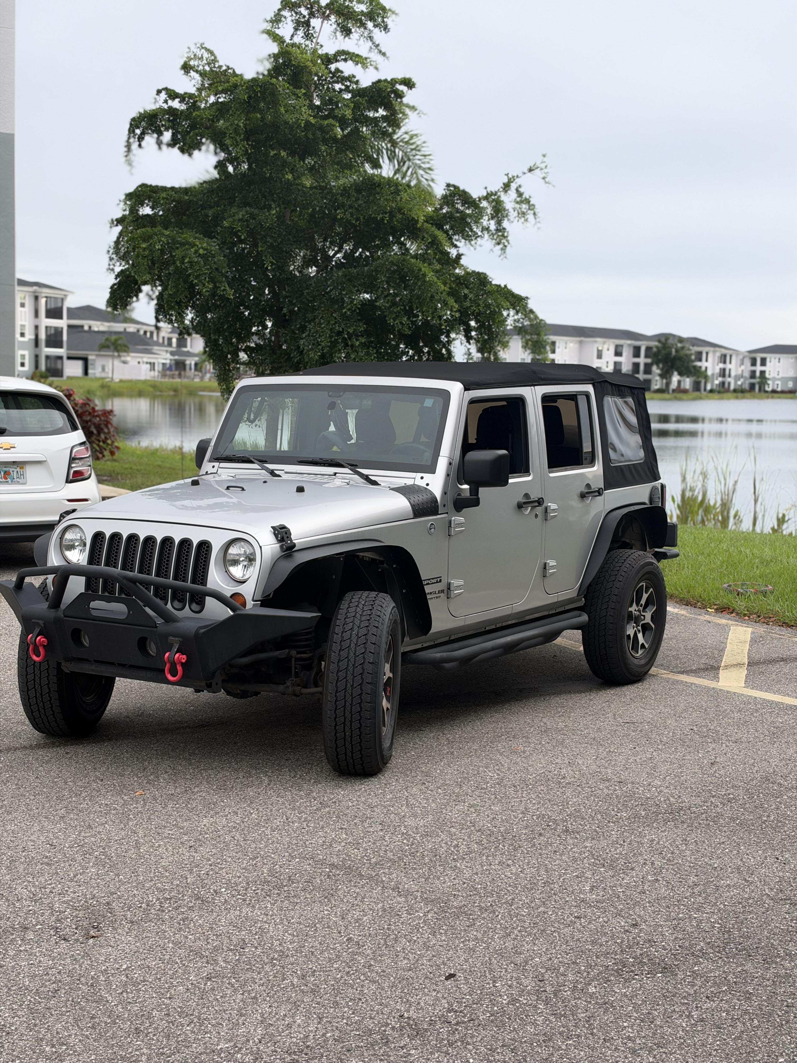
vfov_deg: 39.7
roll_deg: -1.2
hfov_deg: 30.3
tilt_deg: -4.1
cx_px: 398
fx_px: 1474
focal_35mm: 48
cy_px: 532
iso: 64
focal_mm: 6.93
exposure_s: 1/822
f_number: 1.8
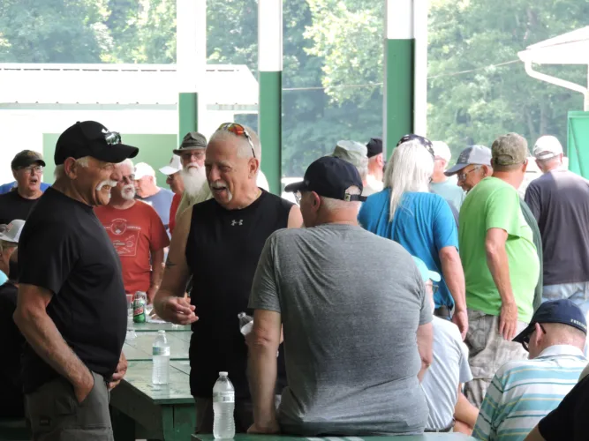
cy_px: 220
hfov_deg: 9.9
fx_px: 3402
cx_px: 294
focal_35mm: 200
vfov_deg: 7.4
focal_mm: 35.7
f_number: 4.6
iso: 320
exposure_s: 1/125
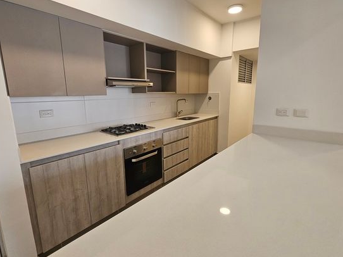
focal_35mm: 16
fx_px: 158
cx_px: 174
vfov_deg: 78.1
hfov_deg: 94.5
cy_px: 127
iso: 80
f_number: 2.2
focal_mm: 2.2
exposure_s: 1/60
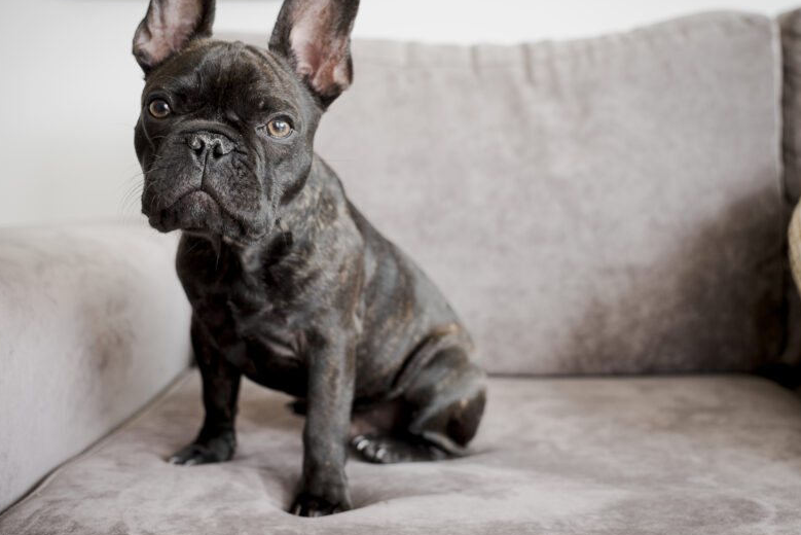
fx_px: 1024
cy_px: 226
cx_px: 453
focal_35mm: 46
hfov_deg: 42.6
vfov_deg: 29.2
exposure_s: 1/160
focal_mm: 35
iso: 200
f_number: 3.5
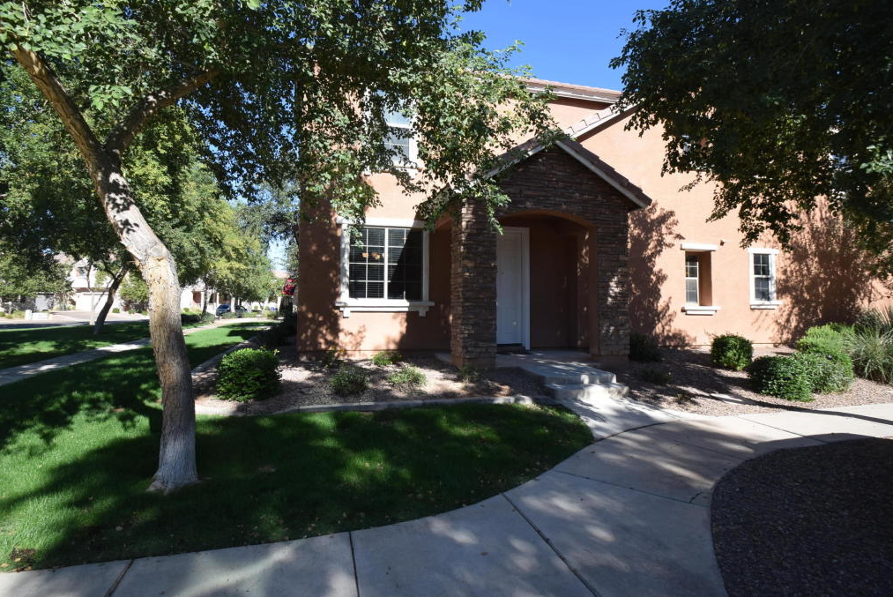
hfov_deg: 93.2
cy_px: 262
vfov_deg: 70.3
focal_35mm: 17
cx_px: 440
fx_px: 422
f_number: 8
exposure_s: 1/250
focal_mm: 10
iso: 250
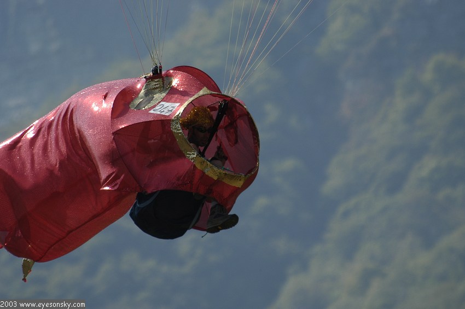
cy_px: 154
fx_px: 7742
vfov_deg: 2.3
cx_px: 232
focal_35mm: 600
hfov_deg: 3.4
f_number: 5.6
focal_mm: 400
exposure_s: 1/1000
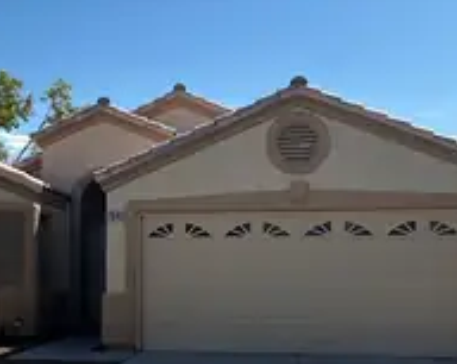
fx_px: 770
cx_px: 176
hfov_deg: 32.9
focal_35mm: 57
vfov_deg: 26.4
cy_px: 255
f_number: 1.8
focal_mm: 3
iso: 25
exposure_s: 1/3125
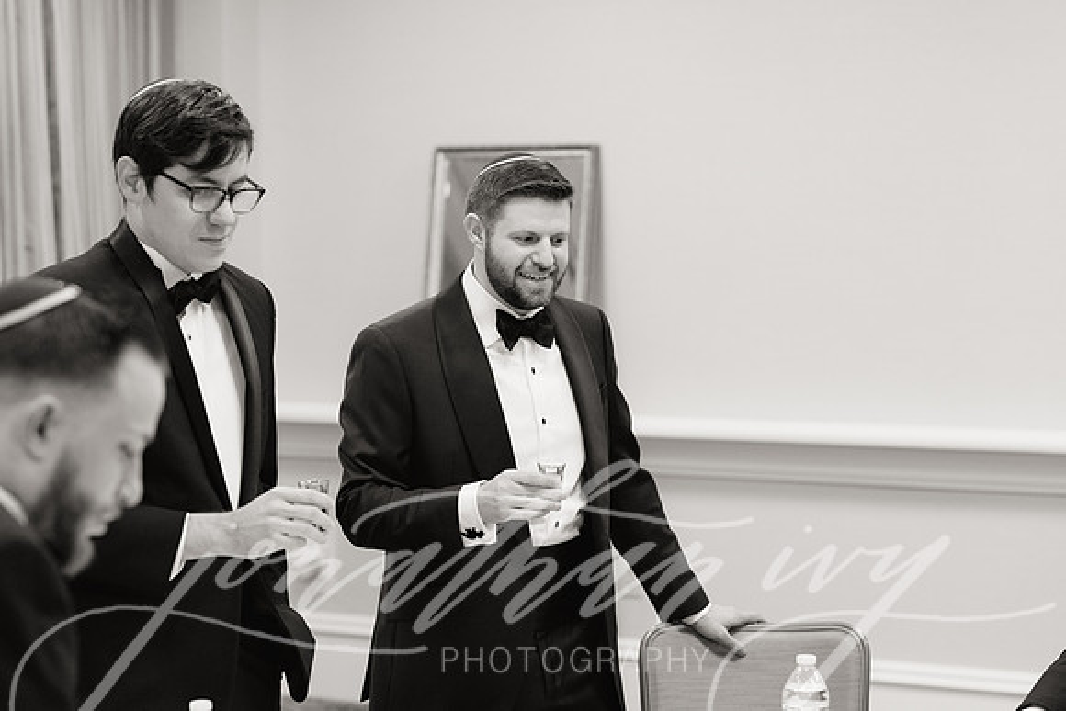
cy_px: 356
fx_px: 2518
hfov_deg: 23.9
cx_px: 533
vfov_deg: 16.1
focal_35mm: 85
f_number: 3.5
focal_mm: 85
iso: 1600
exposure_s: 1/125
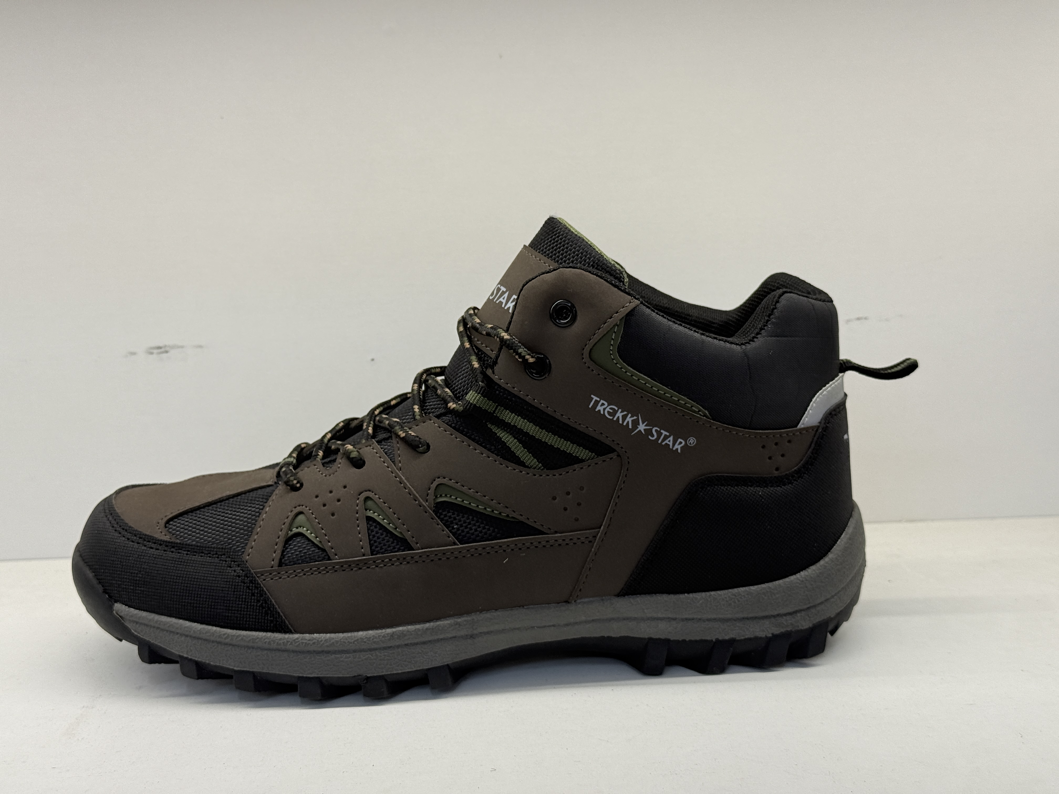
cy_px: 397
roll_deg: +1.5
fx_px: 1468
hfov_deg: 39.7
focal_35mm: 48
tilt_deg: -11.1
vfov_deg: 30.3
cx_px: 530
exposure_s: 1/207
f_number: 1.78
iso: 64
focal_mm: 6.76
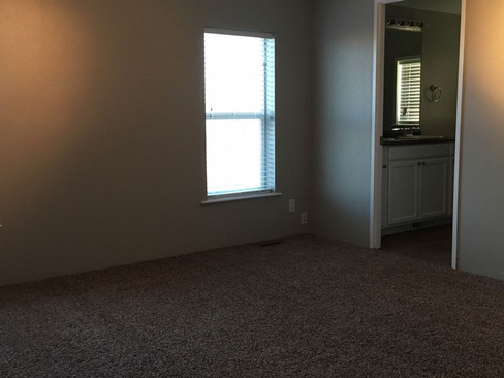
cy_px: 179
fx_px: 553
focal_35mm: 38
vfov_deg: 37.7
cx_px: 246
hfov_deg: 49.0
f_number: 2.2
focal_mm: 4.15
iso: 125
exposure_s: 1/30
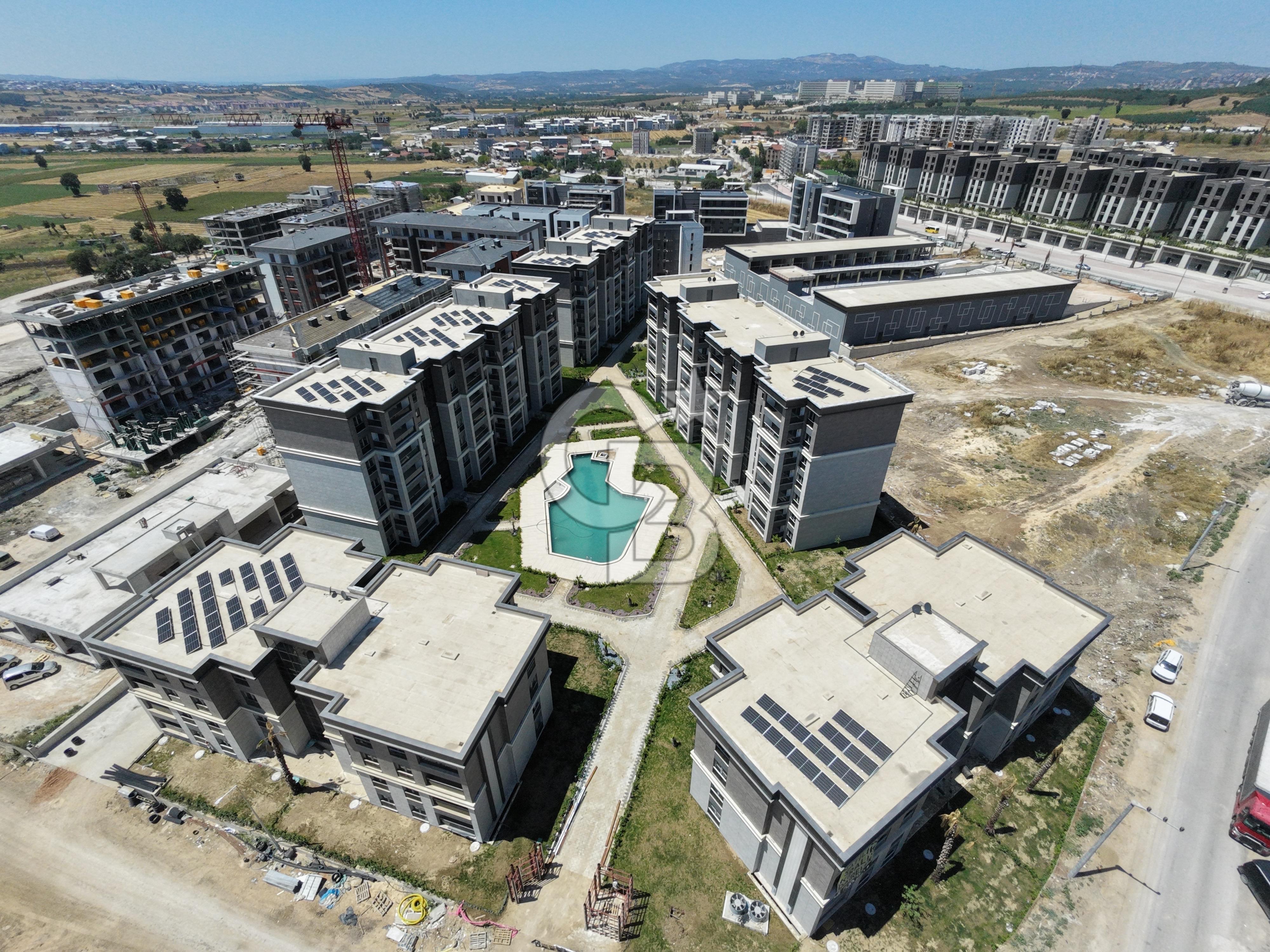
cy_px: 476
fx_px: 587
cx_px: 635
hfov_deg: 94.5
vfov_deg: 78.1
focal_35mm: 16
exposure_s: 1/2500
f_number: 2.2
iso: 230
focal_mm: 3.05
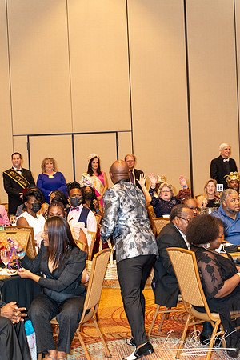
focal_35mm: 75
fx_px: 750
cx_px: 120
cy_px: 180
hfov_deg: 18.2
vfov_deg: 27.0
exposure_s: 1/125
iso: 4000
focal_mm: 75
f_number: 4
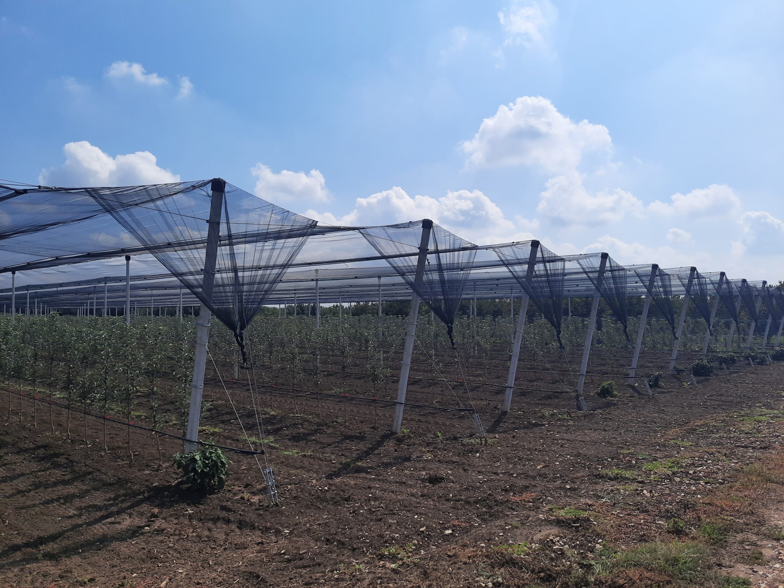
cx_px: 392
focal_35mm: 25
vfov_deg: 54.9
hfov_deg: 69.4
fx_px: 566
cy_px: 294
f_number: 2
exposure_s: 1/3268
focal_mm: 4.6
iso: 32
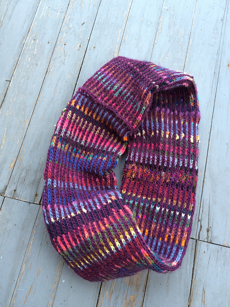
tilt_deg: -71.4
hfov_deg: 46.8
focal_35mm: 30
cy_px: 154
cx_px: 115
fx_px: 266
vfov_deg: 60.0
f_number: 2.2
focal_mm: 4.15
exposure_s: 1/60
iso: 40
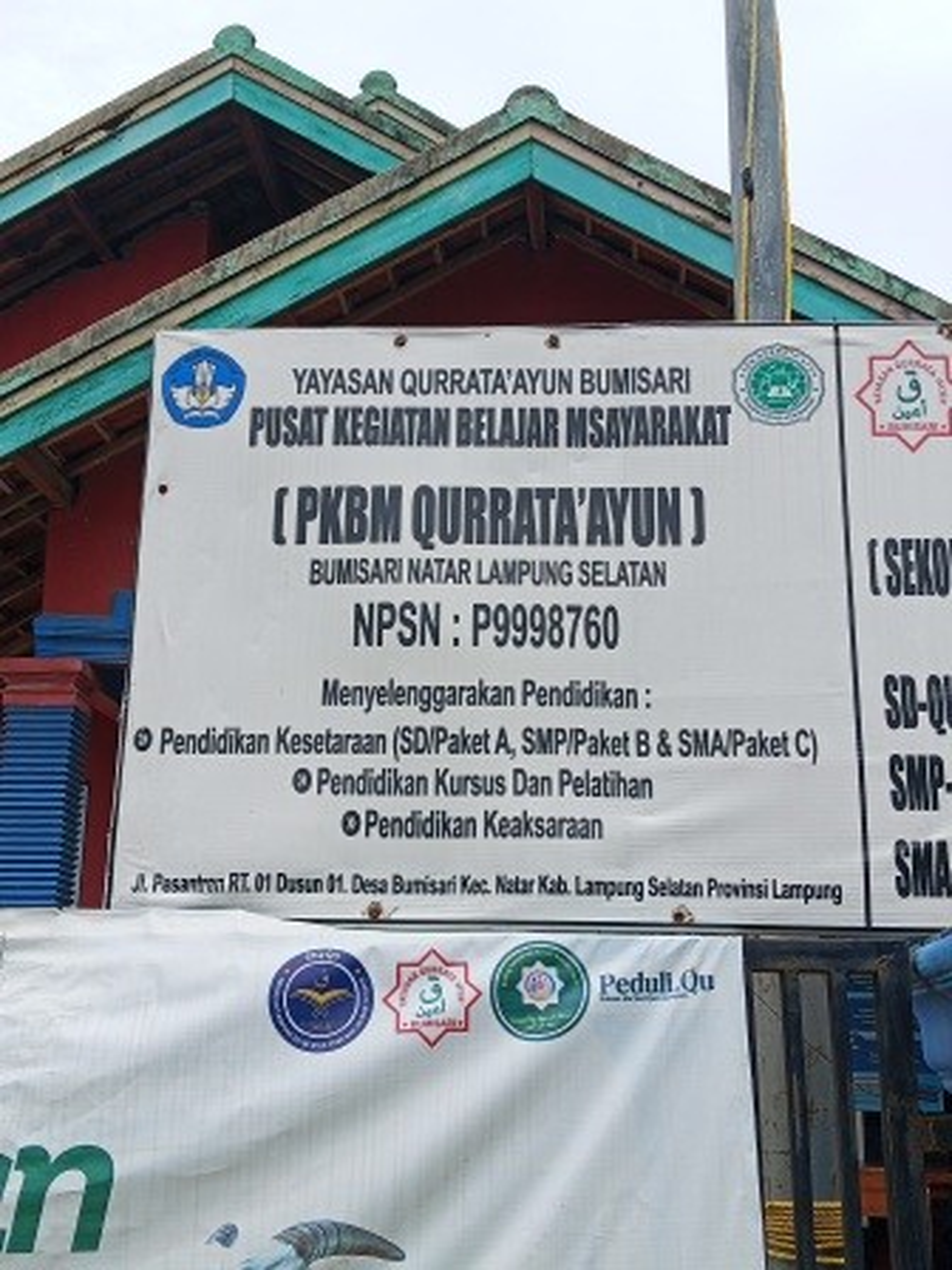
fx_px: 1540
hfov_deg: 34.3
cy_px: 635
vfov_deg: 44.8
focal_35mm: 42
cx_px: 476
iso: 50
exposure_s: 1/1307
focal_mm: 3.98
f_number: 1.8
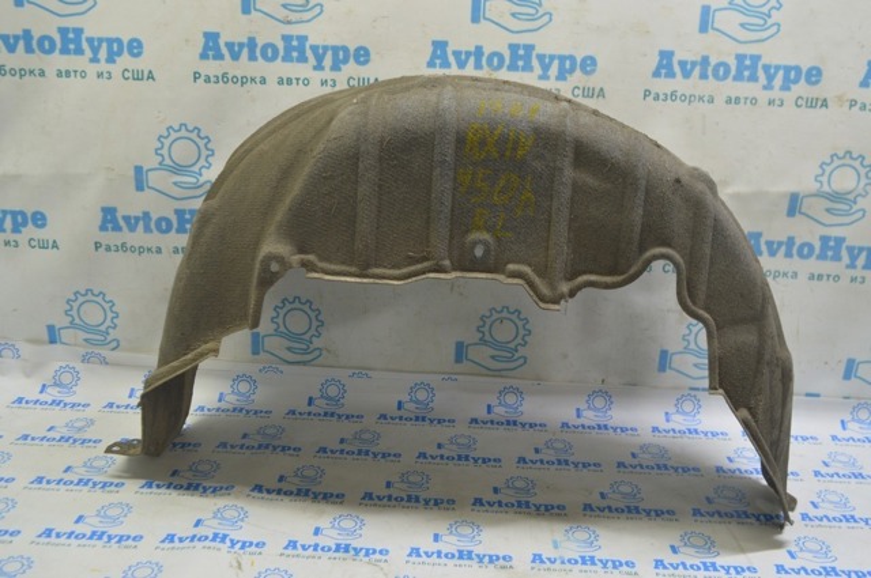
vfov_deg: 36.8
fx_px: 870
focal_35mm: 36
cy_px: 289
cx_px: 436
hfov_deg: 53.2
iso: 400
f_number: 5.6
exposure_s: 1/20
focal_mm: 24
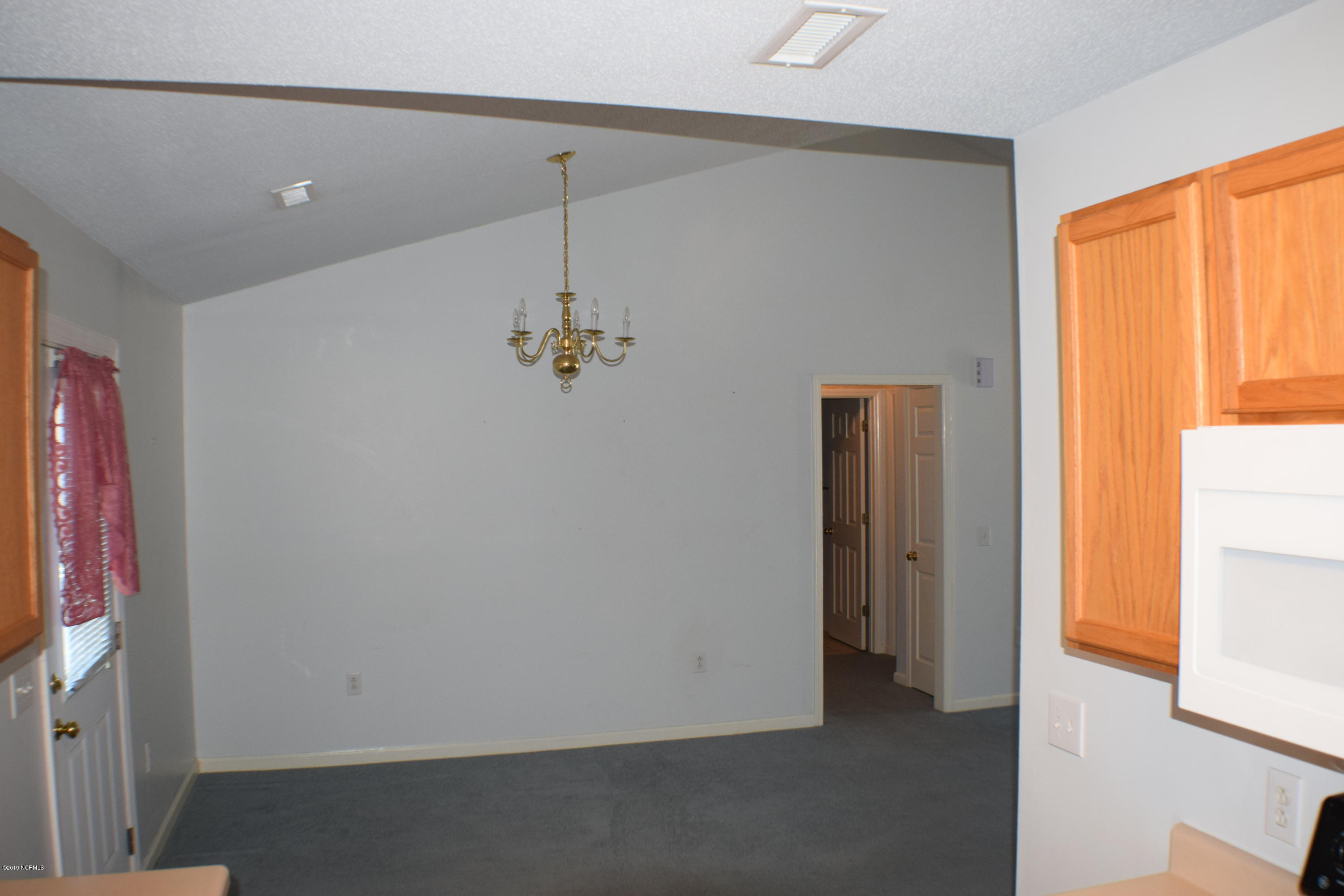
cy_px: 448
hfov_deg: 51.3
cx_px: 672
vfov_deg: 35.5
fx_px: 1400
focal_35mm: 38
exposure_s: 1/80
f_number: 4.5
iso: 800
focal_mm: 25
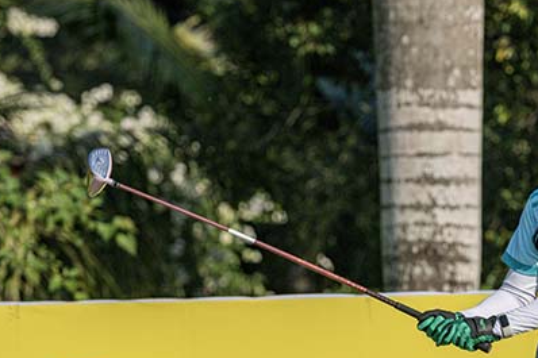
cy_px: 351
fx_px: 6304
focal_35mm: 422
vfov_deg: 3.3
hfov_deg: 4.9
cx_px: 434
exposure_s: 1/5000
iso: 220
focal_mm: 175
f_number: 5
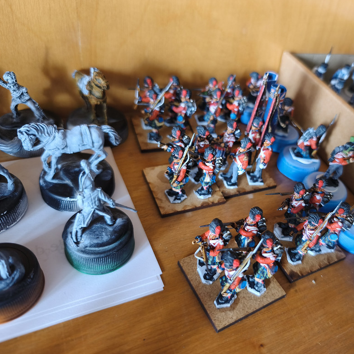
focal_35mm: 28
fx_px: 324
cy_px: 175
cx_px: 234
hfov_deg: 56.2
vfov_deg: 57.3
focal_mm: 6.18
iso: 1000
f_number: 1.65
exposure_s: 1/50
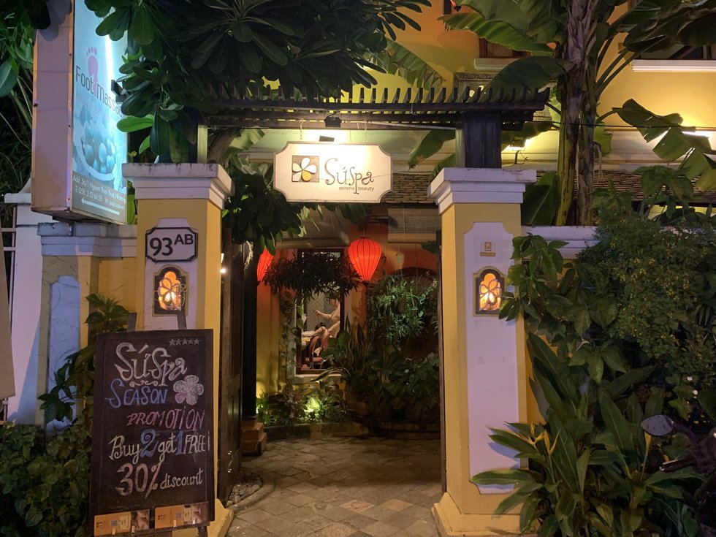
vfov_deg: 53.1
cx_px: 358
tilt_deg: +4.4
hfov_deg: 67.3
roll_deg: -0.1
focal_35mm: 26
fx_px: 538
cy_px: 268
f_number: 1.8
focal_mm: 4.25
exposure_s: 1/33
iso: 250
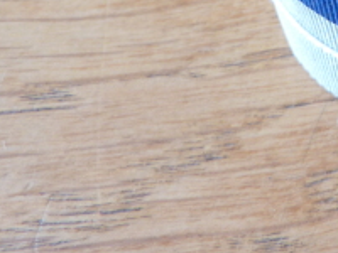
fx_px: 732
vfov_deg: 17.8
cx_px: 485
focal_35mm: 75
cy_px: -111
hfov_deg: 22.2
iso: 80
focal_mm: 4.1
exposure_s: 1/8
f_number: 3.3
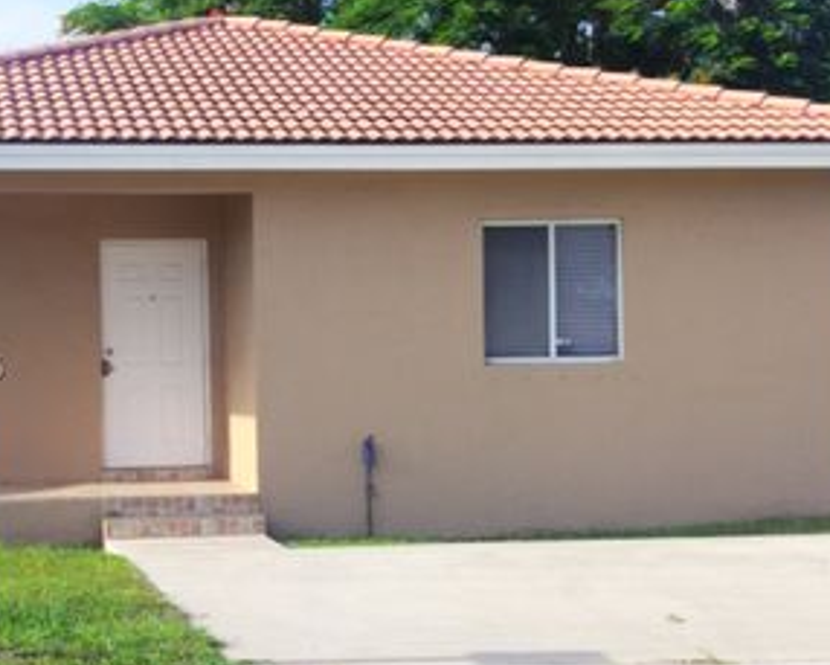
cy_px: 367
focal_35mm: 41
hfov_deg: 44.2
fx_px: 1008
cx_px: 282
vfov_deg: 36.5
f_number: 1.7
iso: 50
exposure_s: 1/566
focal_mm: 5.24
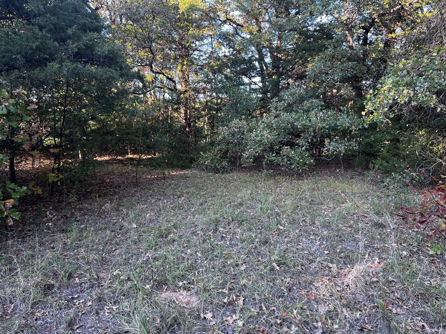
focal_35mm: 26
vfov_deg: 53.1
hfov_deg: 67.3
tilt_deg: -3.8
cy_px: 167
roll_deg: -1.1
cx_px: 223
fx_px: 335
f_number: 1.5
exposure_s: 1/121
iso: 50
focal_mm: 5.7
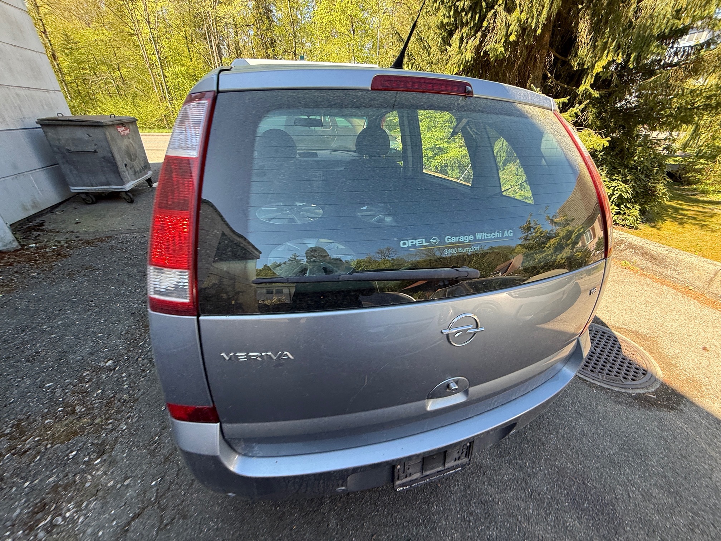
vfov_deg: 85.7
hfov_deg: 102.1
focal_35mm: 14
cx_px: 360
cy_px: 270
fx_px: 292
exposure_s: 1/140
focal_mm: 2.22
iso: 50
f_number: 2.2
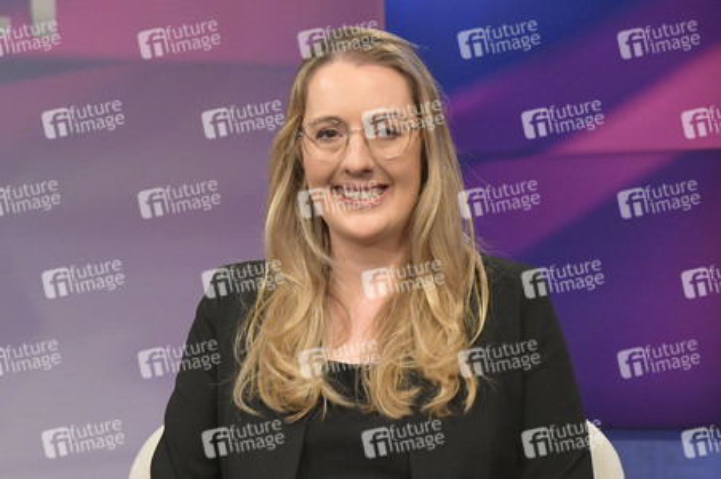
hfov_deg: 43.6
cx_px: 360
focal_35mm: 45
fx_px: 901
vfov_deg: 29.8
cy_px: 240
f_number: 6.3
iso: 2500
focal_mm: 45
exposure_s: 1/200
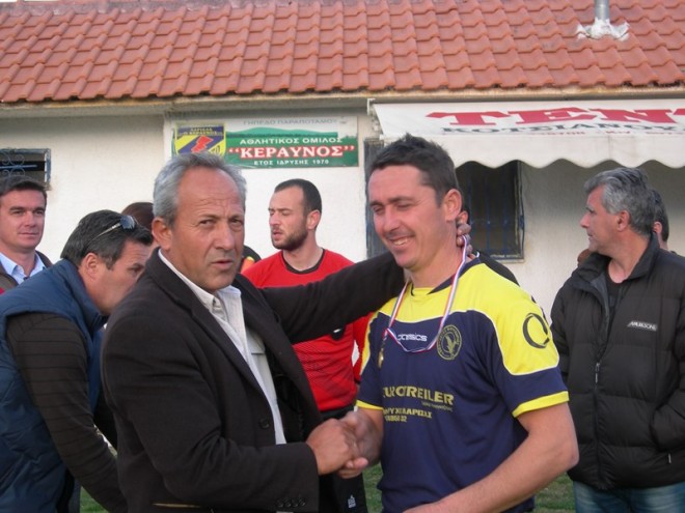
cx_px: 342
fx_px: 1425
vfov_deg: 20.4
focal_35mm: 72
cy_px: 256
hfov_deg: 27.0
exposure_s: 1/60
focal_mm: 14.9
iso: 50
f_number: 3.7
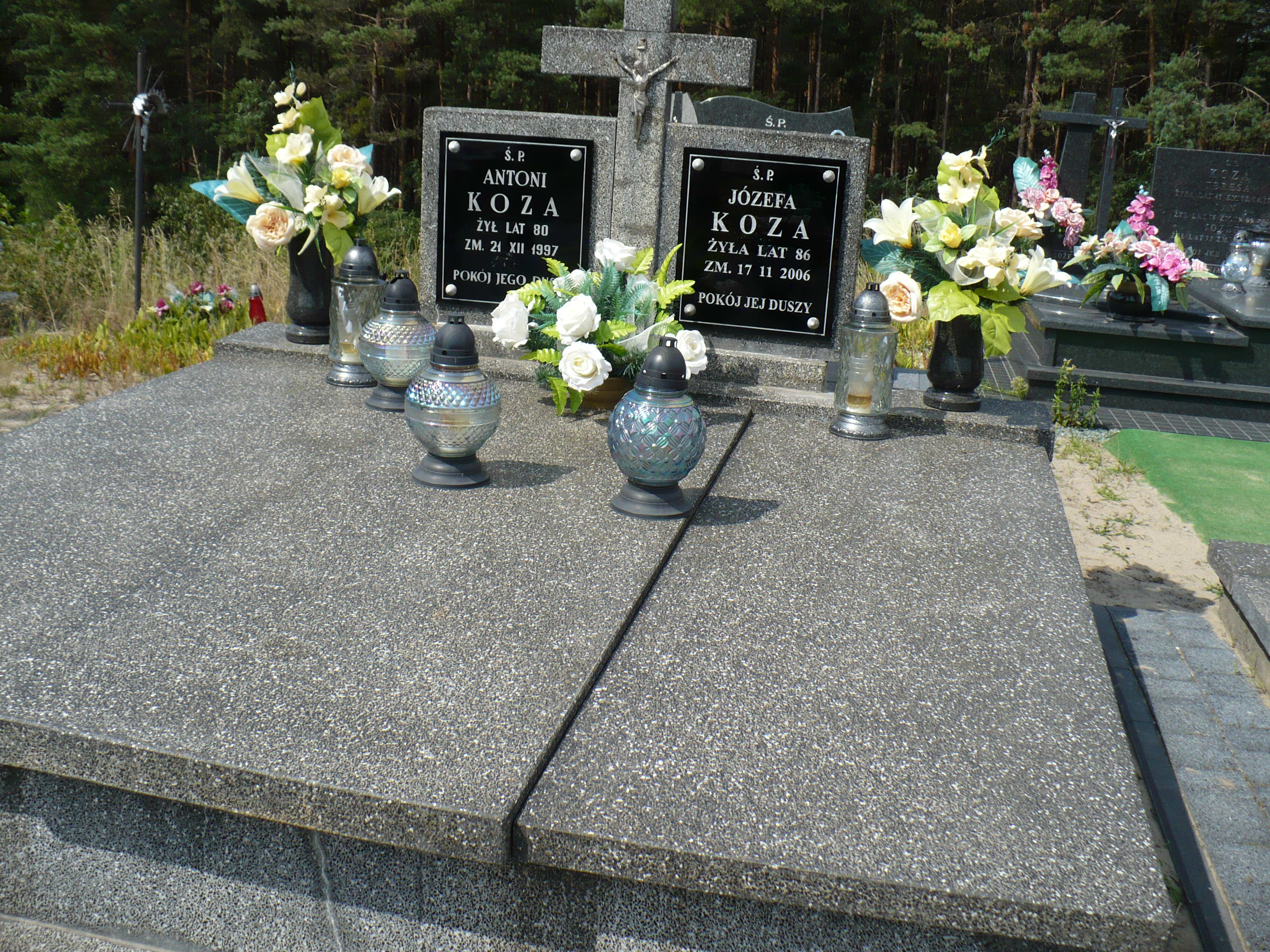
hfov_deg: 50.1
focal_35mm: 37
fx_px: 1357
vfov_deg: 38.7
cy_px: 476
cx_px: 635
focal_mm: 6.1
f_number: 8
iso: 100
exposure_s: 1/200
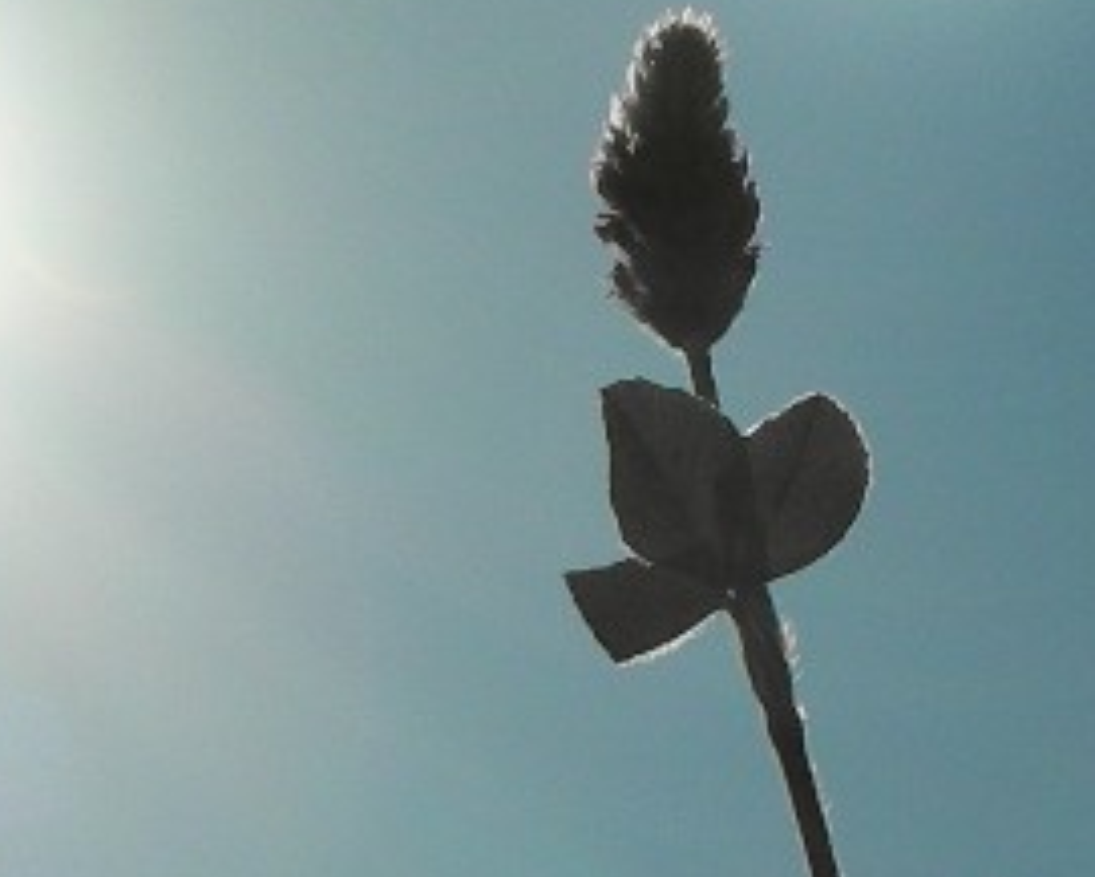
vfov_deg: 6.8
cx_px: 164
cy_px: 768
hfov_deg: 8.5
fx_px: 7327
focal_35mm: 226
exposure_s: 1/1185
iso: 50
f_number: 5.4
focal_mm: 10.6
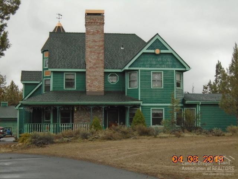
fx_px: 468
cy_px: 90
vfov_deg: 21.6
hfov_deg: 28.6
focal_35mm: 68
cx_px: 119
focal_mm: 12
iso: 400
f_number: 5.5
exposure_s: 1/250
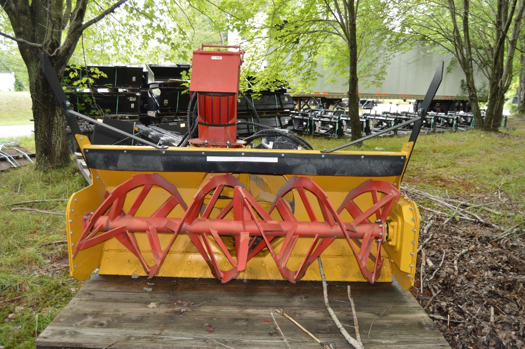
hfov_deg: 64.6
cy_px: 174
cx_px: 262
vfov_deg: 45.6
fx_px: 415
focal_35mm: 28
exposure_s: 1/125
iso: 400
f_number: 4
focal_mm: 19
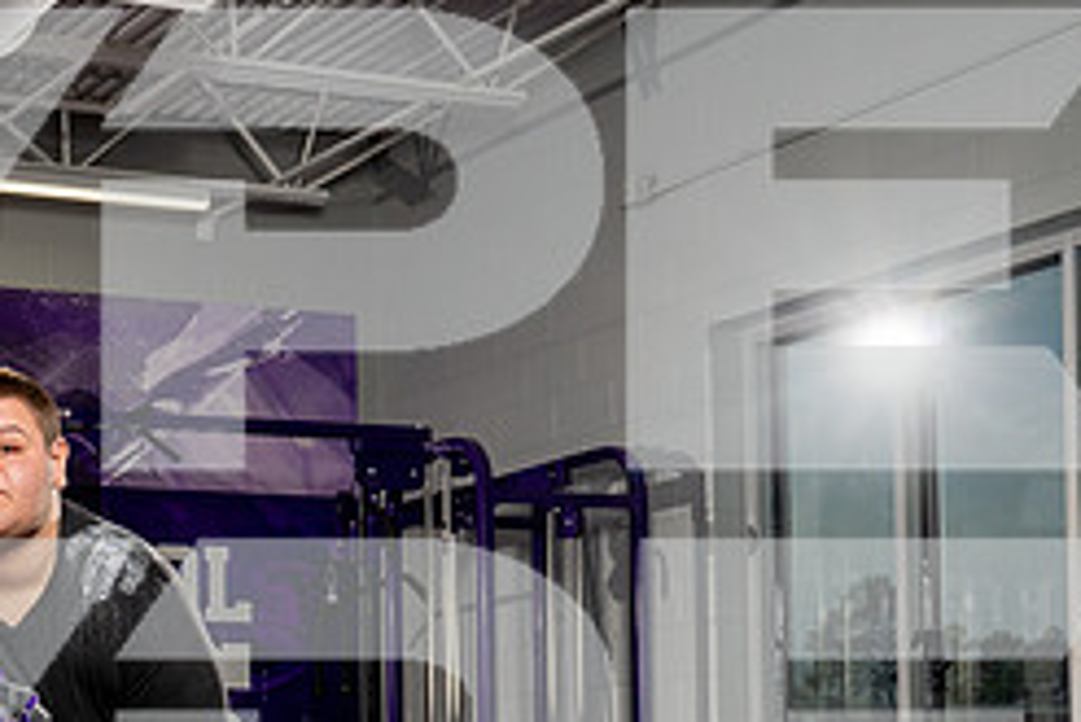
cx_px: 31
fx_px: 2494
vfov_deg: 16.1
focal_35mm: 83
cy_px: 772
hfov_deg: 23.5
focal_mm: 35
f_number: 8
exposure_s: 1/250
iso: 100
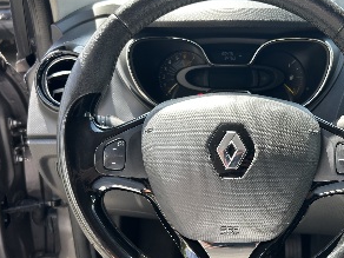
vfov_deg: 38.6
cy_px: 147
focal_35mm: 37
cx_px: 236
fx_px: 368
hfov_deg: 49.1
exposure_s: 1/178
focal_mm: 5.7
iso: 40
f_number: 1.5
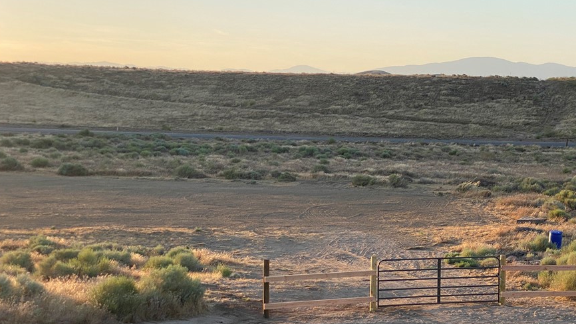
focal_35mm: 67
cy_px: 214
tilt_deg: -5.2
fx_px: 1023
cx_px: 331
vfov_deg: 17.9
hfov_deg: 31.4
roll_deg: -0.8
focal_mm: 6
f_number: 2
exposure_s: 1/749
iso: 20
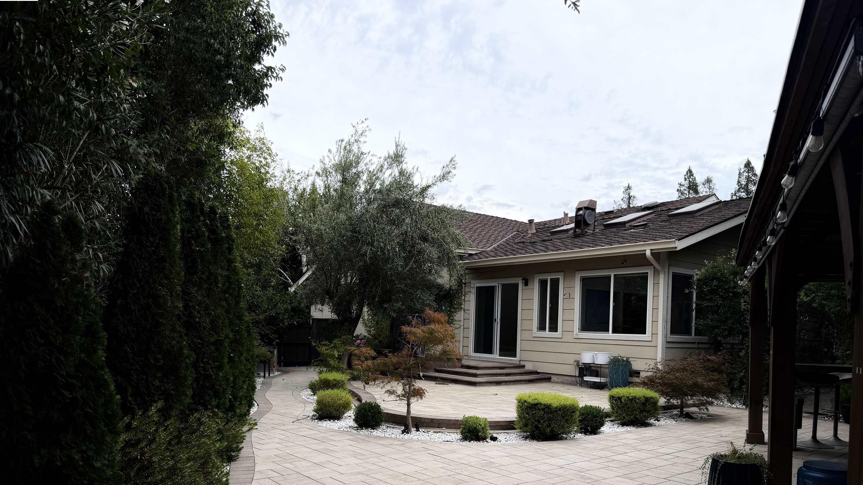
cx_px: 445
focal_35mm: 27
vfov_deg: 42.3
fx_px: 618
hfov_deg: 69.8
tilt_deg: -0.4
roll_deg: -1.2
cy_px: 323
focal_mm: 6.76
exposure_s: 1/2000
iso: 80
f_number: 1.78
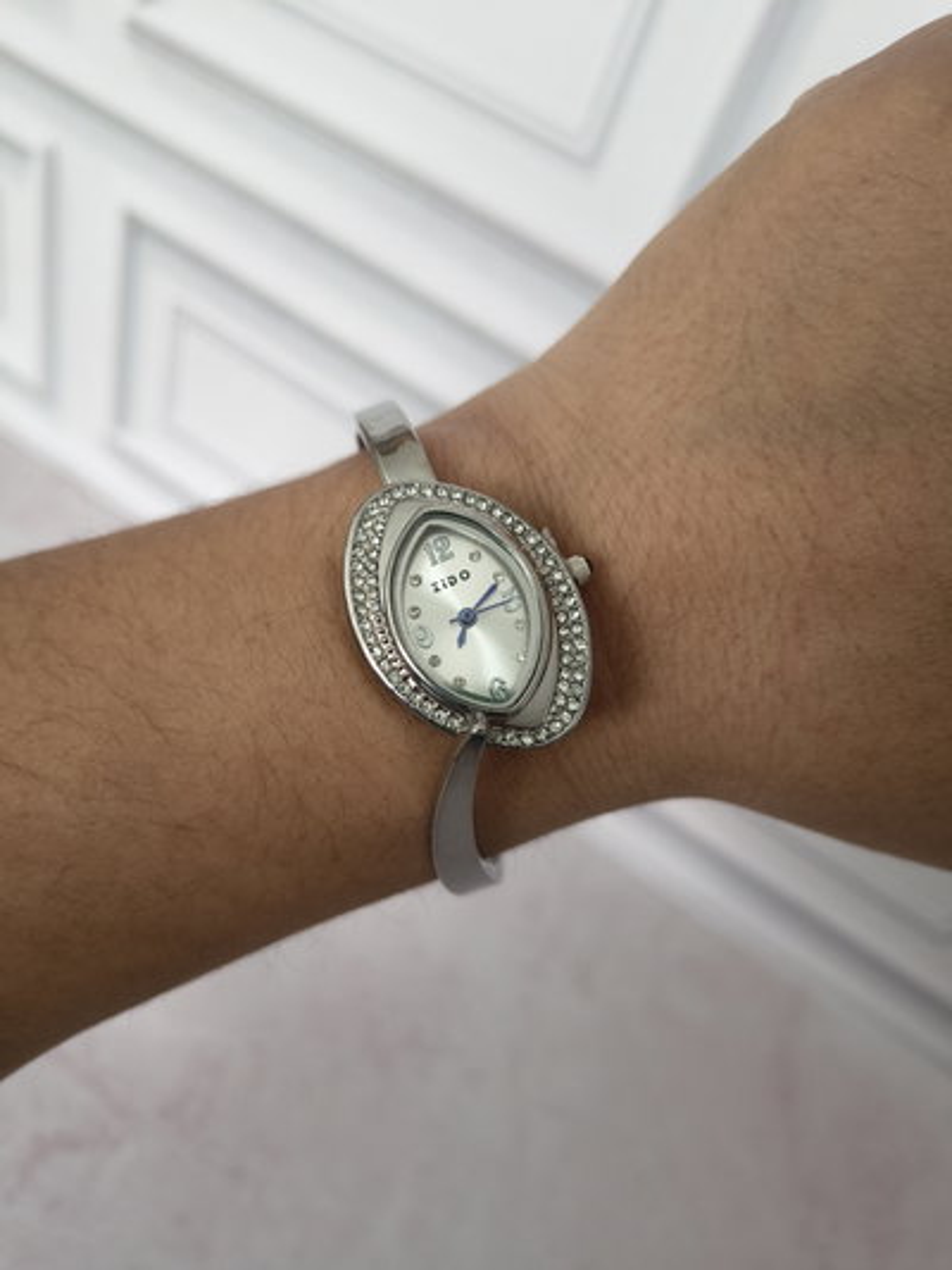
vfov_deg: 71.6
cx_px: 476
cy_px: 635
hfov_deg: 56.8
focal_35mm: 24
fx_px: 880
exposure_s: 1/100
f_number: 1.8
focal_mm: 5.56
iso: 213
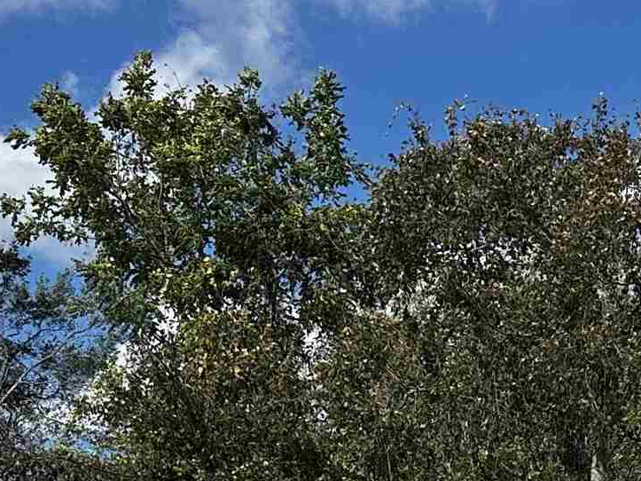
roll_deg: +4.6
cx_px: 669
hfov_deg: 18.7
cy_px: 907
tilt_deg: -5.1
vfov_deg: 12.9
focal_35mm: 102
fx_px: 1888
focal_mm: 6.86
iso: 80
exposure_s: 1/5525
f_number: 1.78
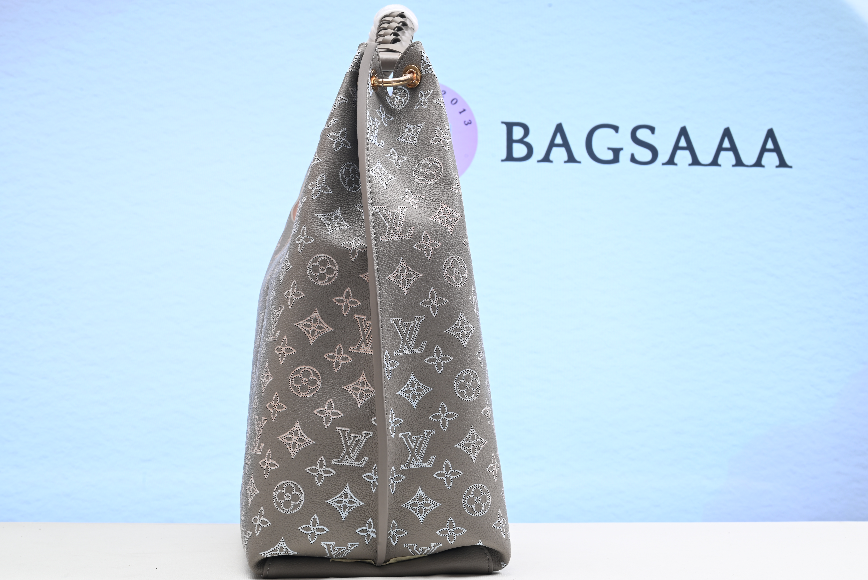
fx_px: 1206
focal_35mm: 50
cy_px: 290
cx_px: 434
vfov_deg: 27.0
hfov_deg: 39.6
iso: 100
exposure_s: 1/2
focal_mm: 50
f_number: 16
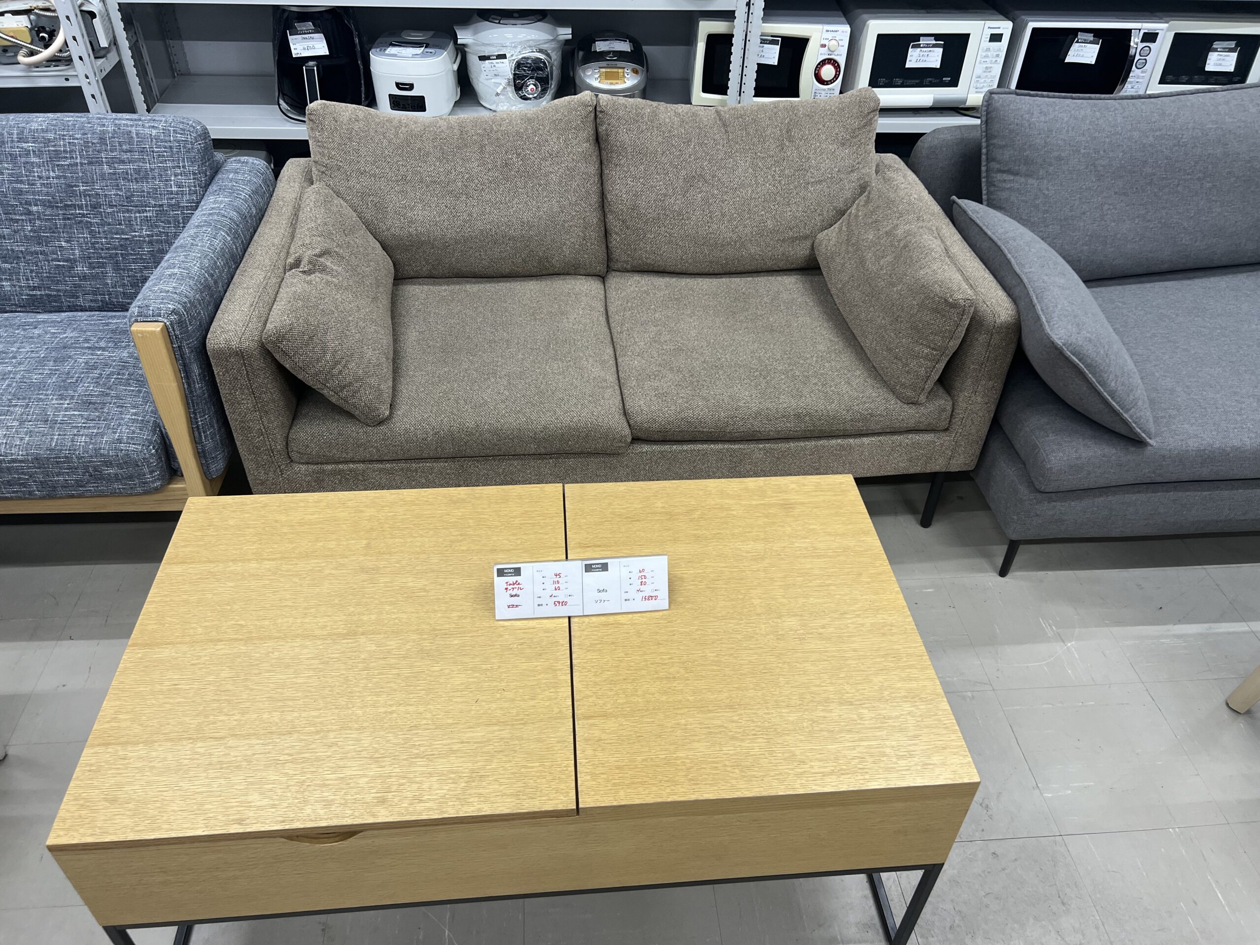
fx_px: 946
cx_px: 630
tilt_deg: -40.3
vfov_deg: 53.1
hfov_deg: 67.3
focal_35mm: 26
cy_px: 472
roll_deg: -1.8
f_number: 1.5
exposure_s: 1/60
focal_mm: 5.7
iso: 100
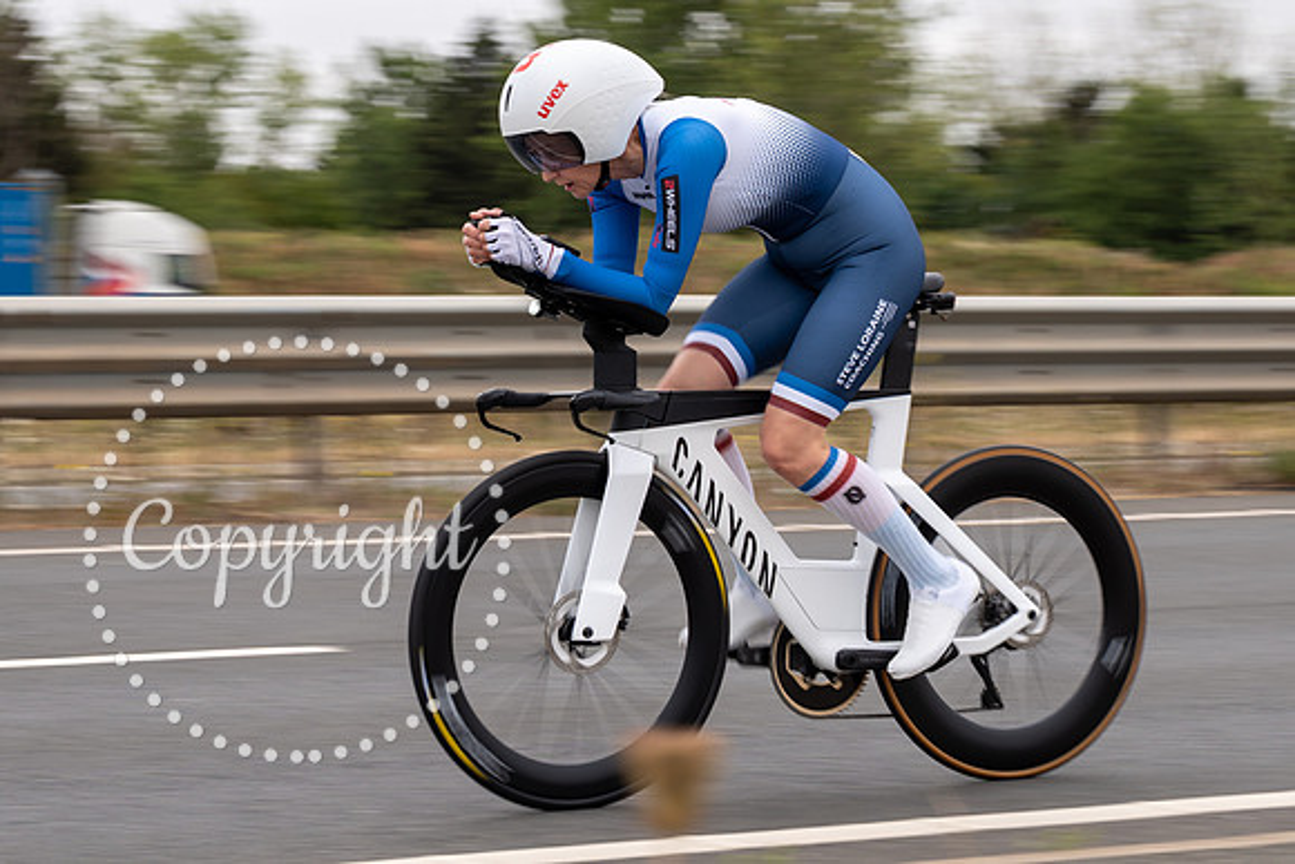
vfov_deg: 12.5
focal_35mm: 109
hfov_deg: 18.7
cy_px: 332
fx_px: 3931
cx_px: 608
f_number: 8
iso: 100
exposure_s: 1/160
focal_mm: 70
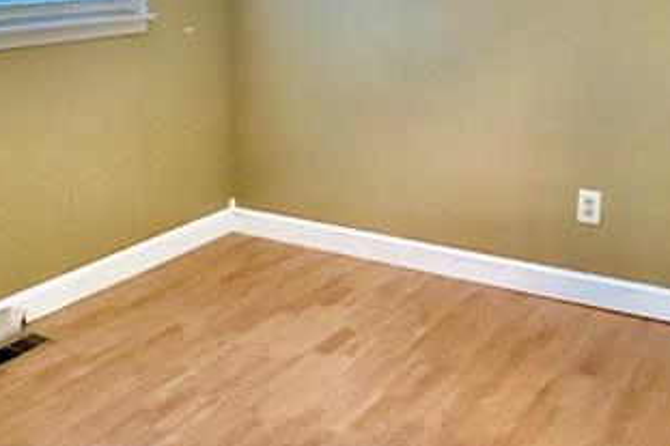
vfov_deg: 27.8
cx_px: 287
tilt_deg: -11.8
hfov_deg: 41.0
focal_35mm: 48
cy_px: 134
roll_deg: +0.5
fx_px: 893
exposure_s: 1/60
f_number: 2.2
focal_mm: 2.22
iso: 1250
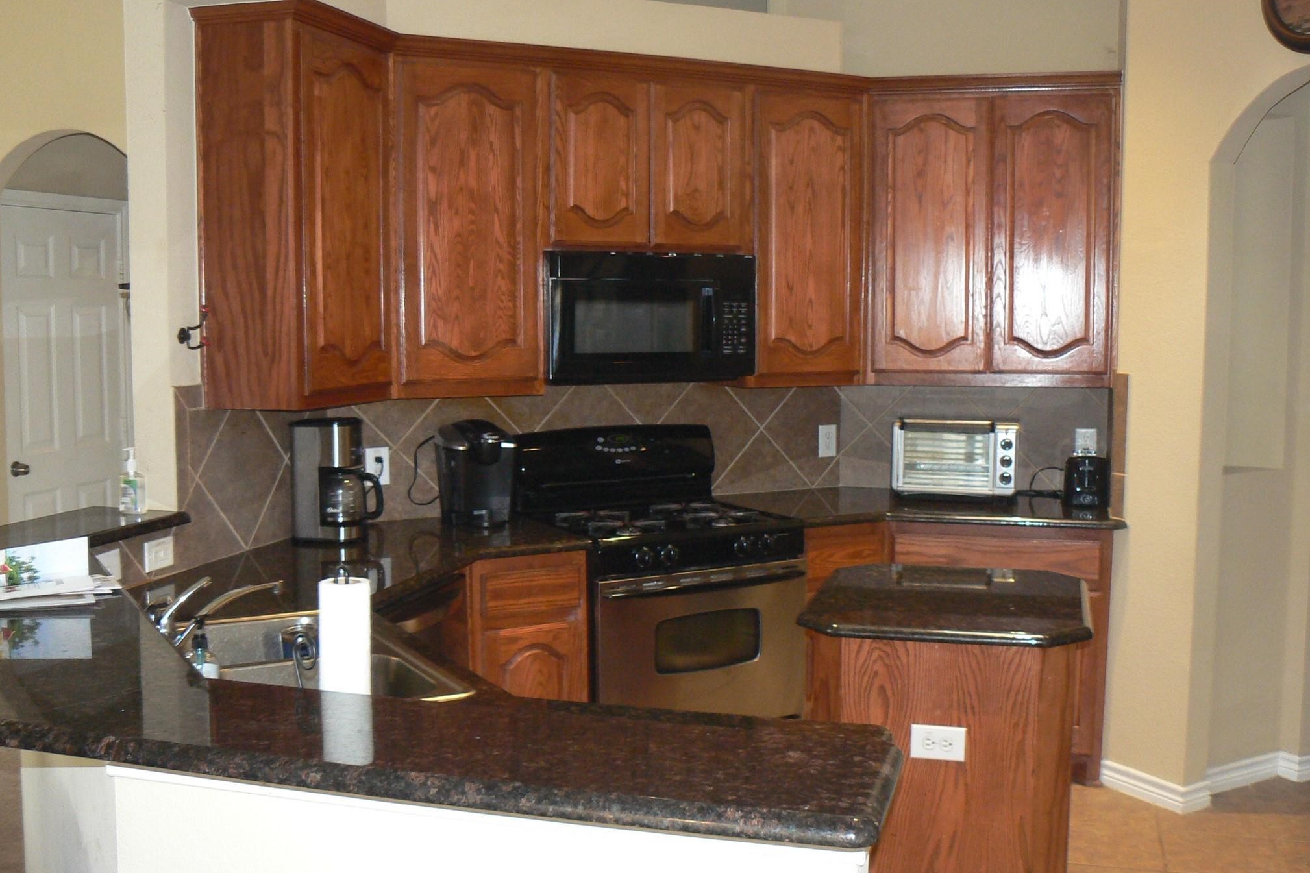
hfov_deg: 50.7
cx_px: 655
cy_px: 428
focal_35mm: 38
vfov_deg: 35.0
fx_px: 1383
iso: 160
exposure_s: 1/30
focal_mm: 6
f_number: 2.8
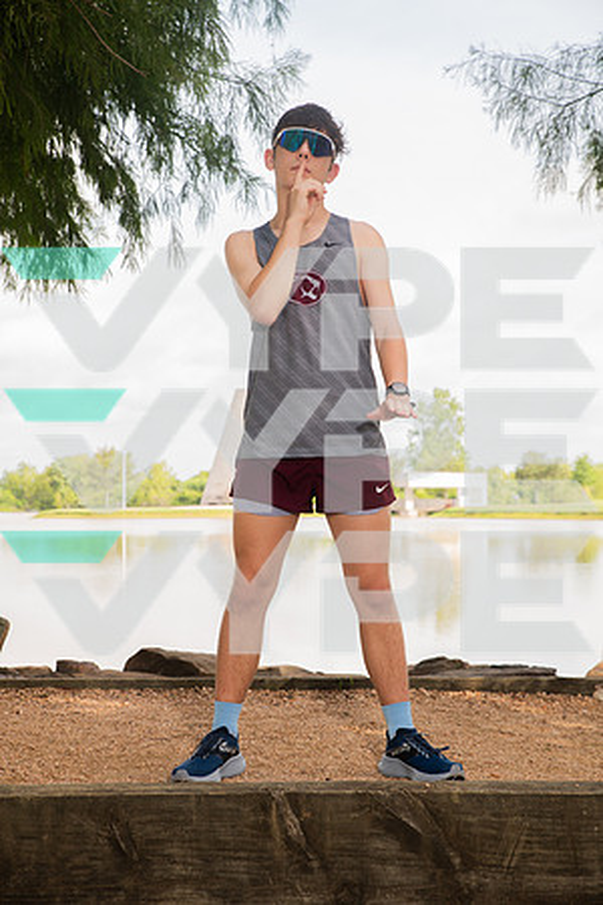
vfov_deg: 34.5
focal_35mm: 58
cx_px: 302
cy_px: 452
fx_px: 1457
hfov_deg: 23.4
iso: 250
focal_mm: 58
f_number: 7.1
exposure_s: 1/250
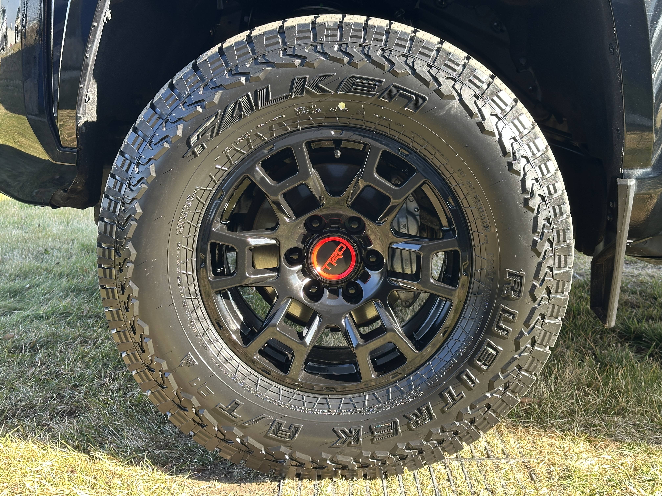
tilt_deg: -13.4
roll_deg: -0.6
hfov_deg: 39.7
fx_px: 918
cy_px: 248
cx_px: 331
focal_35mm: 48
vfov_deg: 30.3
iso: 80
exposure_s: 1/172
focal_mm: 6.86
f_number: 1.78
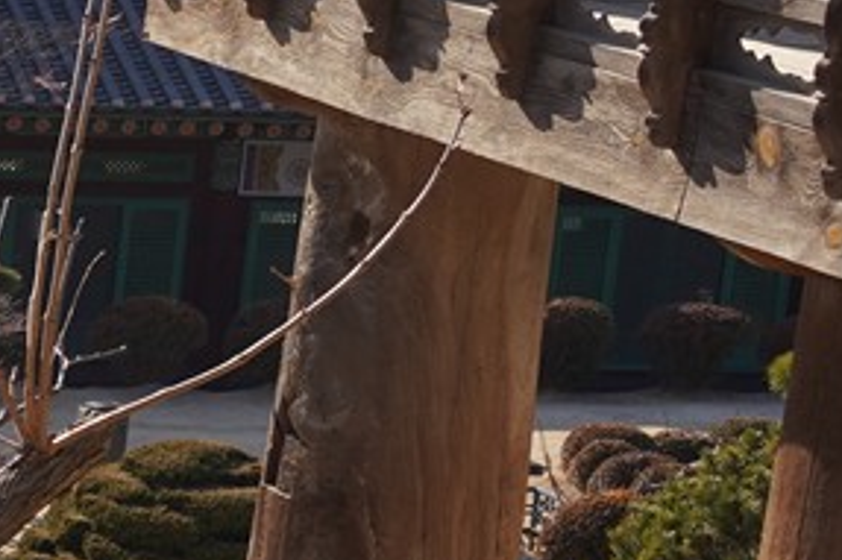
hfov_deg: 7.8
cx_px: -1869
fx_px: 5213
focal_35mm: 223
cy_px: 683
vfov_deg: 6.1
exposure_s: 1/100
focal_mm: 32
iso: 100
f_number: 10
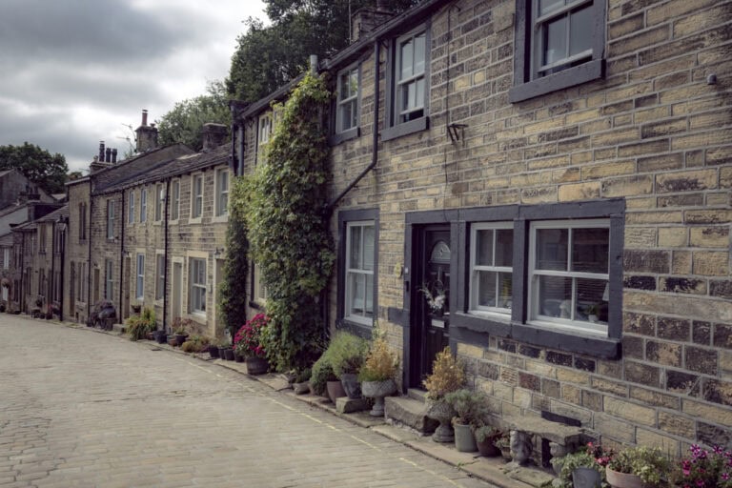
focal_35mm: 33
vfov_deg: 40.0
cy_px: 244
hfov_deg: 57.2
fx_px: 671
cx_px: 366
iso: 160
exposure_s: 1/250
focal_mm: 22
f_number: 11
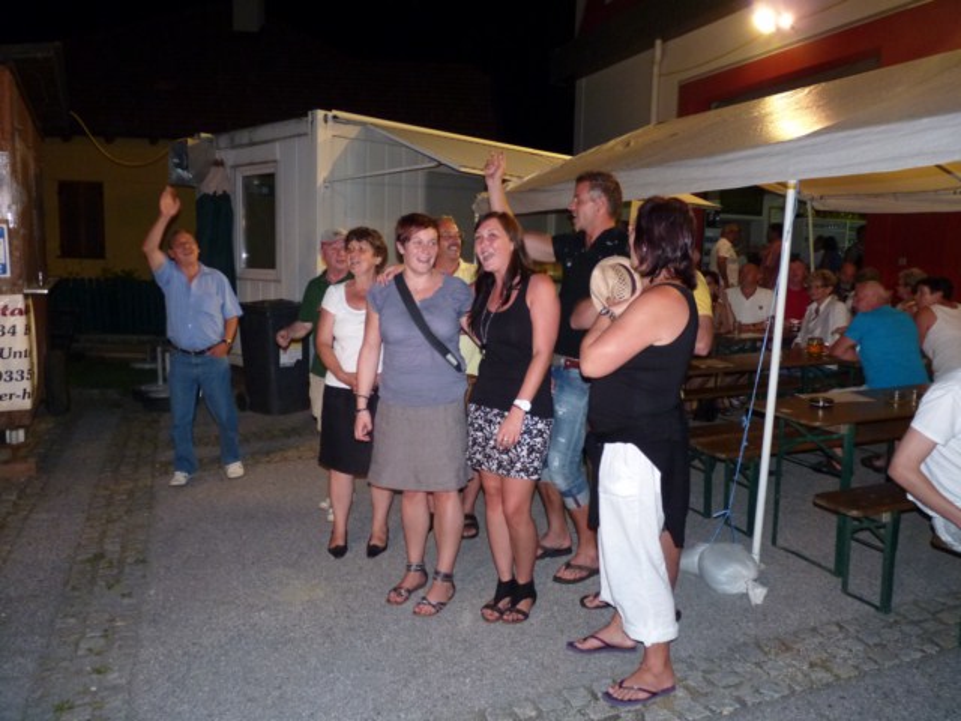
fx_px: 750
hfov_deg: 65.3
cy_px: 360
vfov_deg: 51.4
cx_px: 480
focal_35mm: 27
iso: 250
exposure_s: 1/25
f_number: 2.8
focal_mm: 4.8
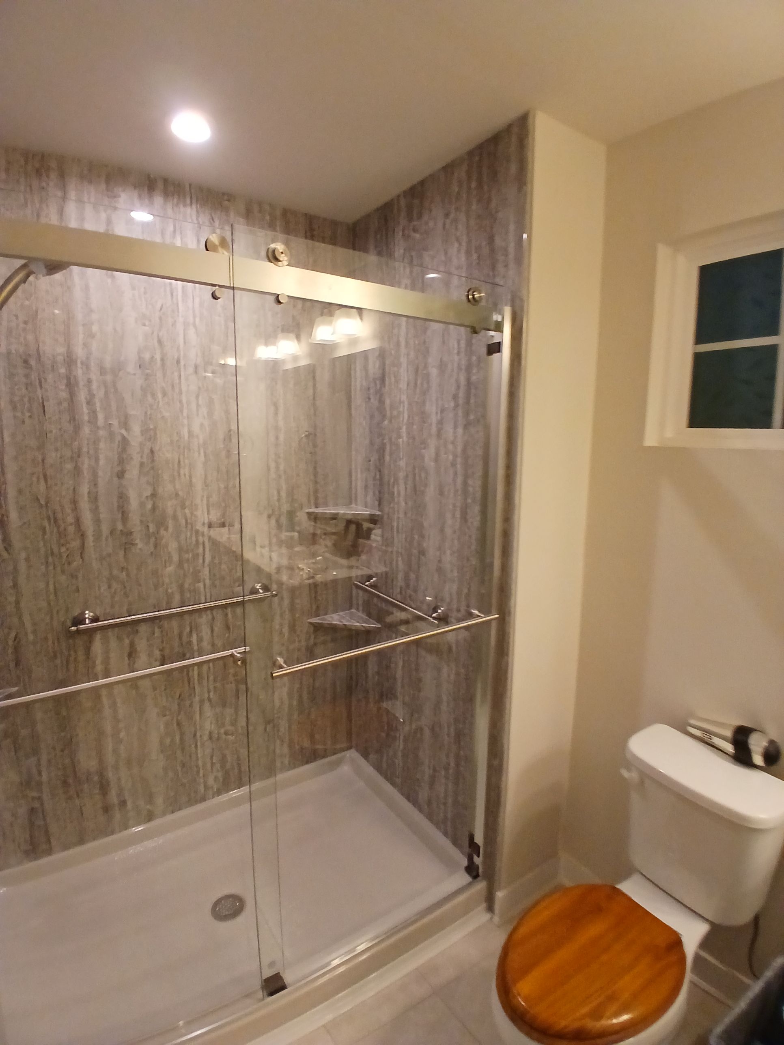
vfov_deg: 91.0
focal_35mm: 17
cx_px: 392
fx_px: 513
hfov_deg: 74.7
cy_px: 522
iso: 160
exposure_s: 1/30
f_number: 2.2
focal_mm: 1.4
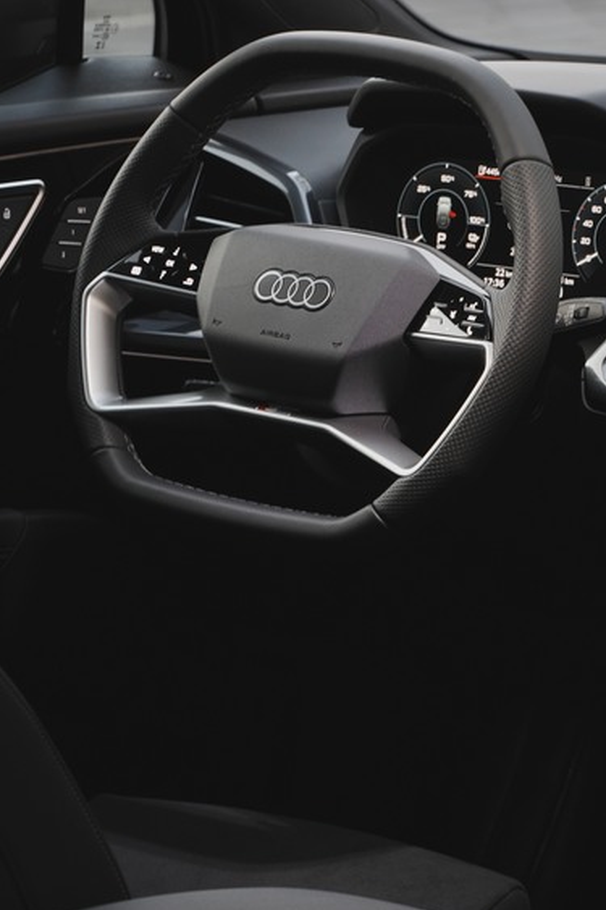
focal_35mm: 156
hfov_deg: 8.7
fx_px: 3941
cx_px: 604
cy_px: 659
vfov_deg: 13.1
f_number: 8
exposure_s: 1/8
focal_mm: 75
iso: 160
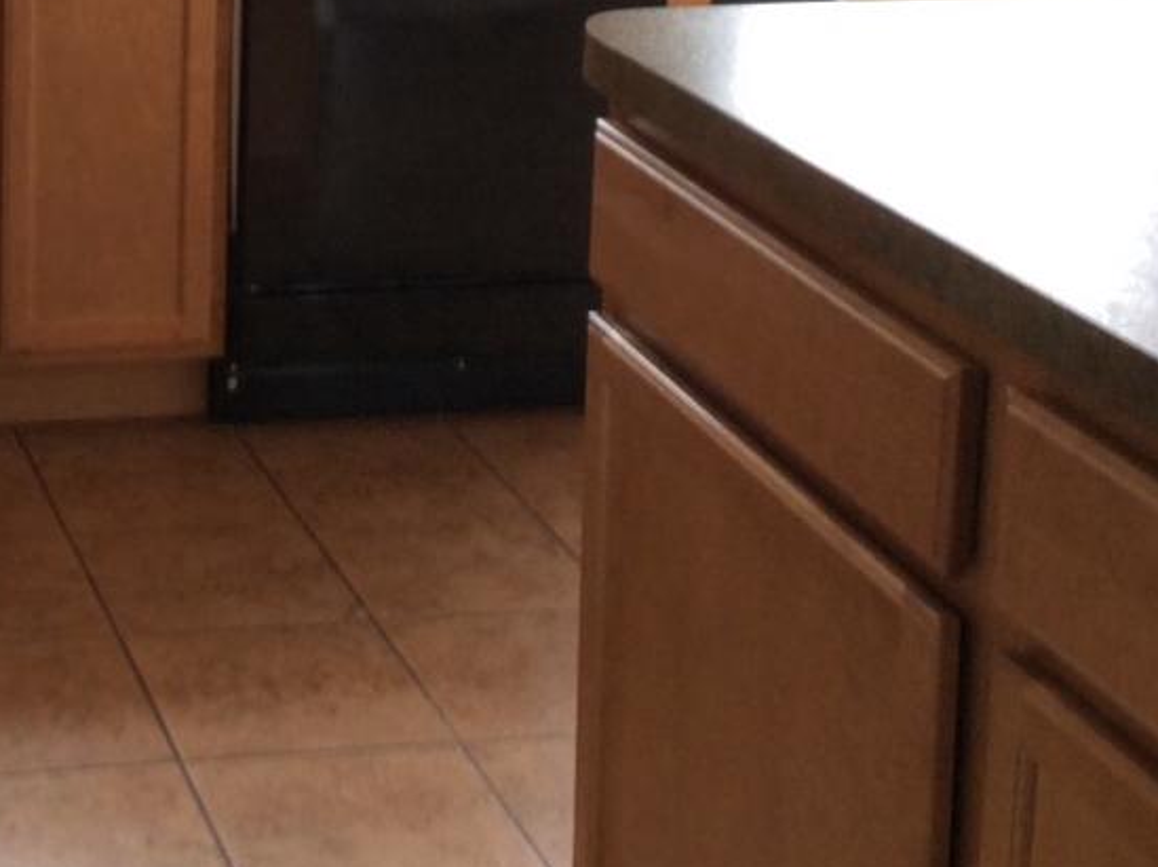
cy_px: -143
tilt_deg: -12.2
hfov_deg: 22.6
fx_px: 2808
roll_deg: -0.6
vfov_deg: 16.9
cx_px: 82
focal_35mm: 84
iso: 32
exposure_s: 1/24
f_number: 2.4
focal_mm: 3.3
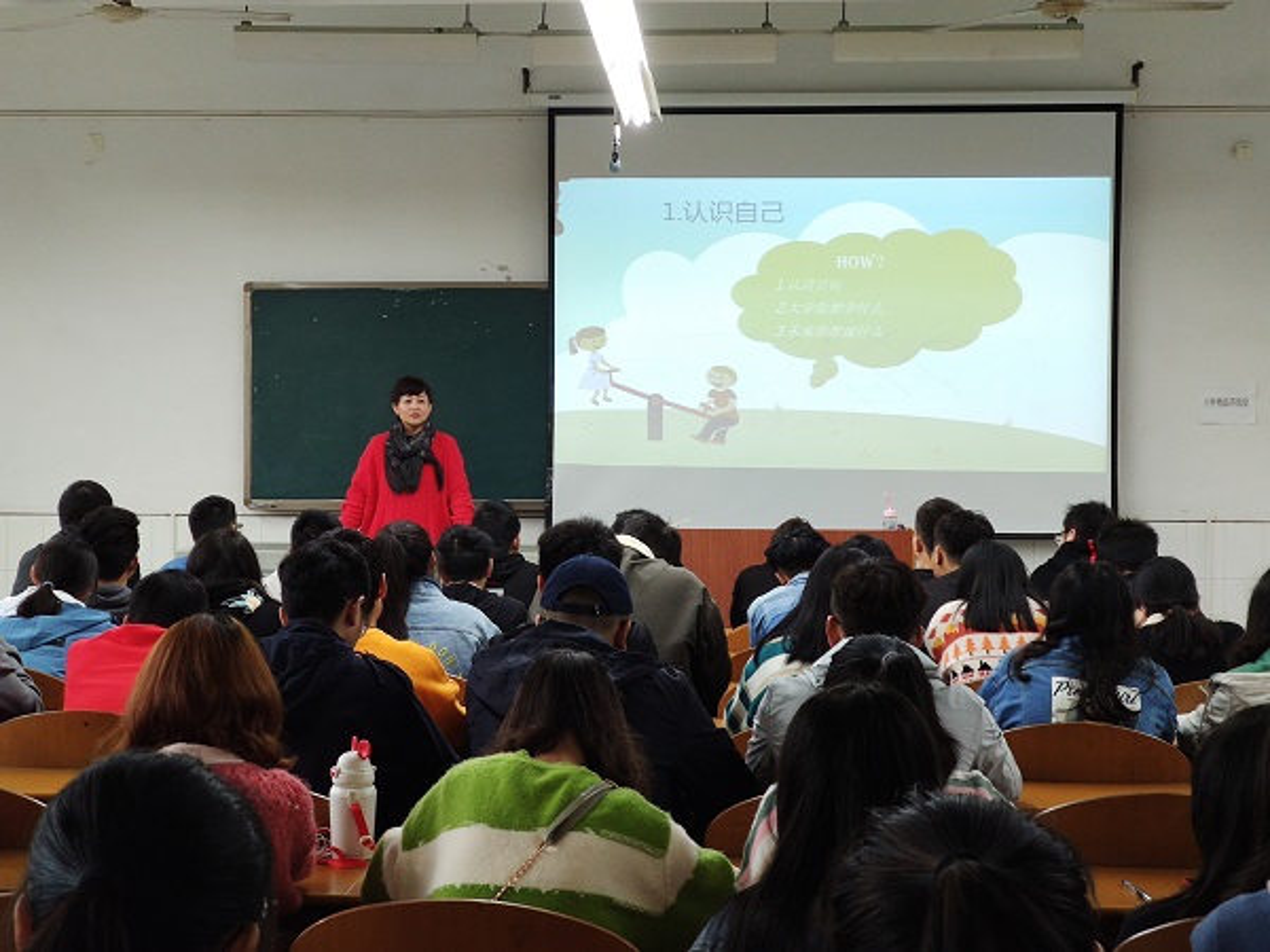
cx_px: 635
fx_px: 2018
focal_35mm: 55
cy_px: 476
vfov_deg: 26.6
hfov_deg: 34.9
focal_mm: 5.54
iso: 462
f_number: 2.4
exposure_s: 1/33
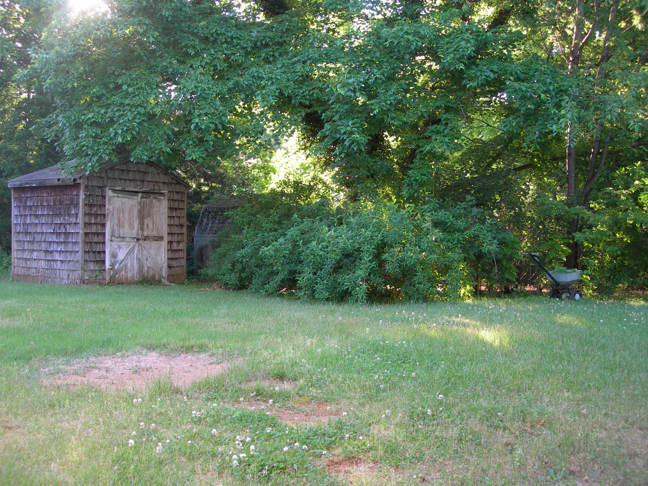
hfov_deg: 49.0
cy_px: 243
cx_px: 324
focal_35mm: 38
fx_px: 711
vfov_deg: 37.7
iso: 50
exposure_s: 1/35.2
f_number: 2.8
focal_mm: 7.8
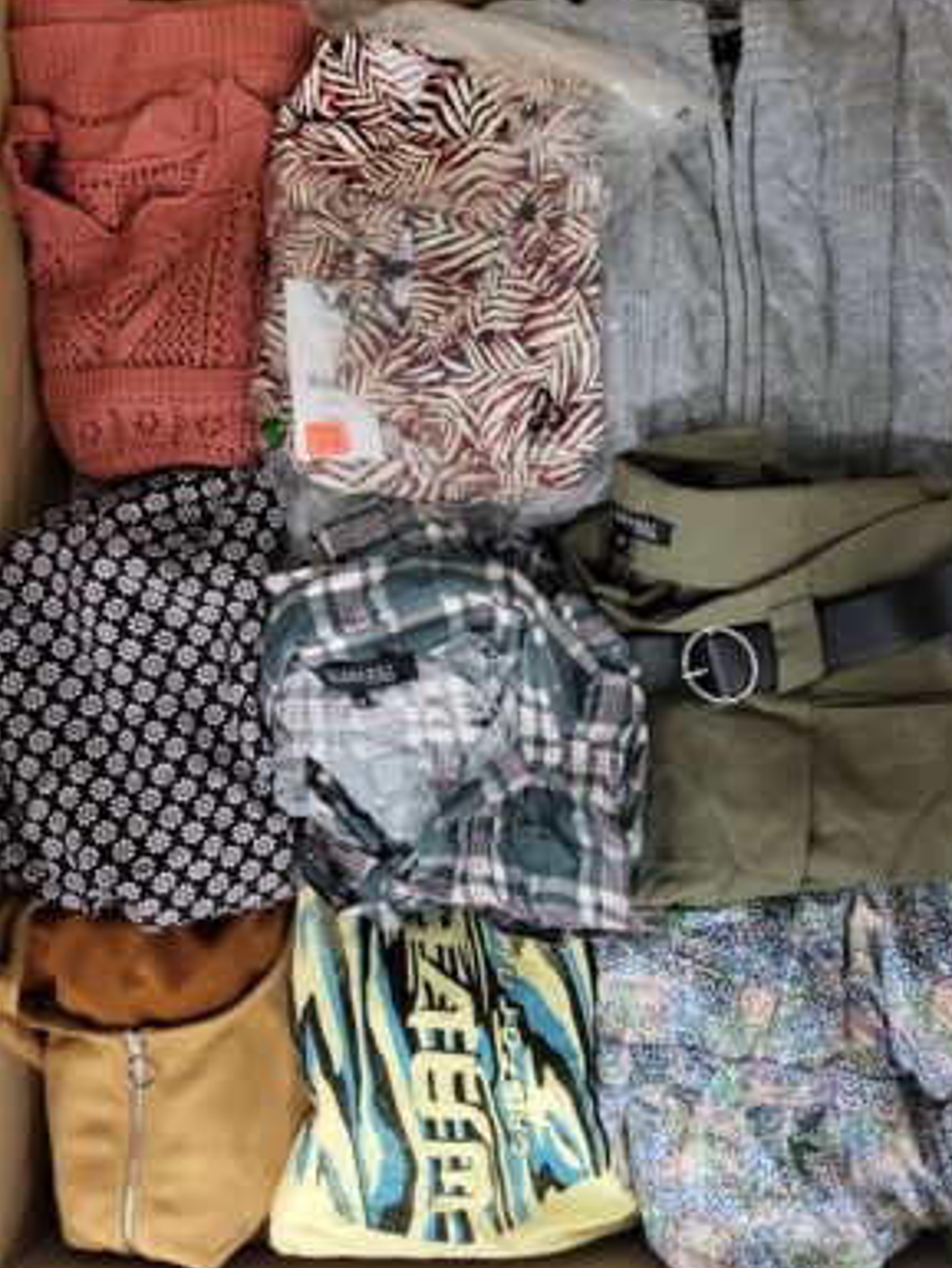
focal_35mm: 27
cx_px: 491
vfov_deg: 65.3
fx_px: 990
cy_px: 632
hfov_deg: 51.4
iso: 500
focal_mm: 5.4
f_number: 1.8
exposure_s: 1/50
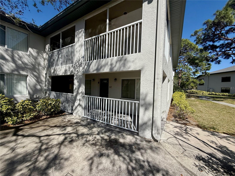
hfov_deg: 102.1
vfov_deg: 85.7
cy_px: 88
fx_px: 95
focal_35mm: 14
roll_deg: -0.6
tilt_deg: +1.8
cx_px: 118
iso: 50
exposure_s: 1/2841
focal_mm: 2.22
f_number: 2.2
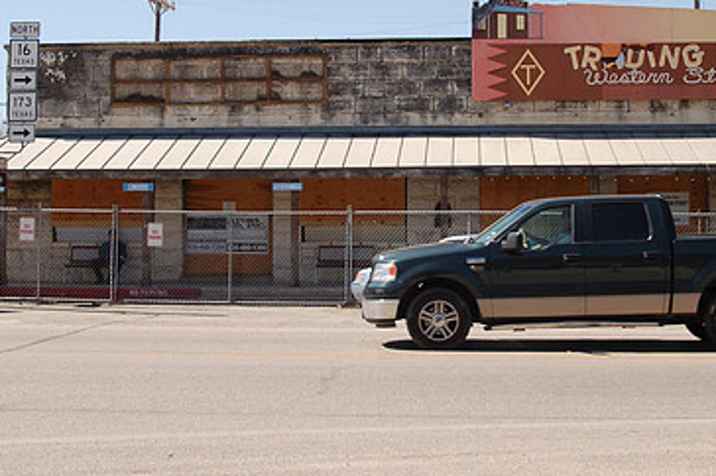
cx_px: 407
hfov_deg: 30.1
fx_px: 1331
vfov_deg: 20.2
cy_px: 155
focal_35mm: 67
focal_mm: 28
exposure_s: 1/320
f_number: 9
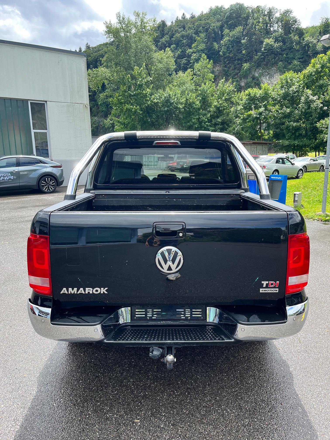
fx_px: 330
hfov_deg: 53.1
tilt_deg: -12.3
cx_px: 165
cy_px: 220
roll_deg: +1.6
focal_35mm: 26
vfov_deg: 67.3
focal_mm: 5.1
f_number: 1.6
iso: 50
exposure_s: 1/845
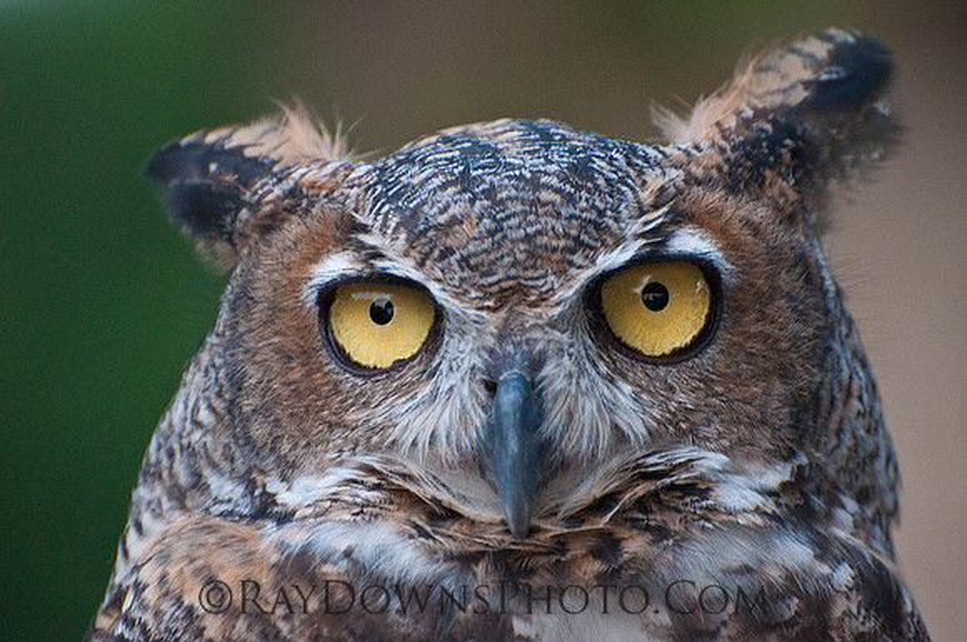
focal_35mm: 375
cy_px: 321
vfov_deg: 3.7
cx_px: 484
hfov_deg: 5.5
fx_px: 10059
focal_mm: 250
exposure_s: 1/250
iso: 1600
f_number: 5.6
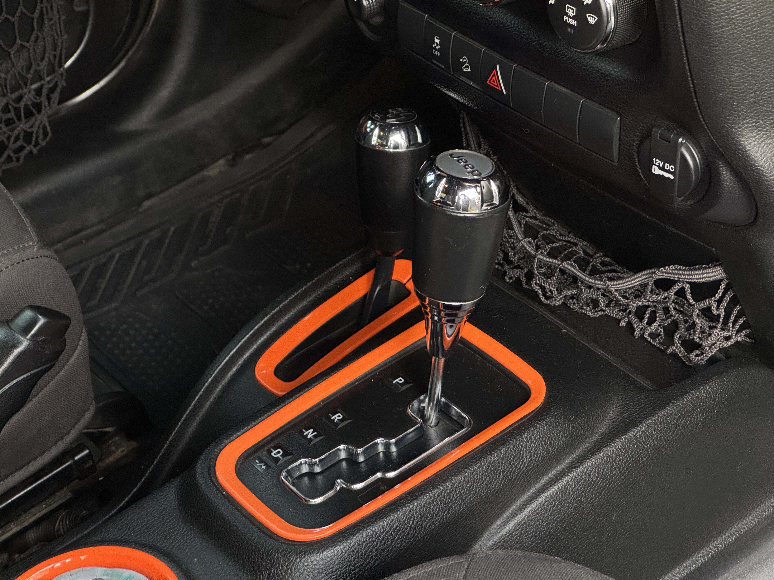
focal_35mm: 77
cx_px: 387
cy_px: 290
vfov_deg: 19.1
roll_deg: +8.0
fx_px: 1722
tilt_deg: -36.9
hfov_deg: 25.3
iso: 640
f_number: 2.8
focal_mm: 9
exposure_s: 1/60
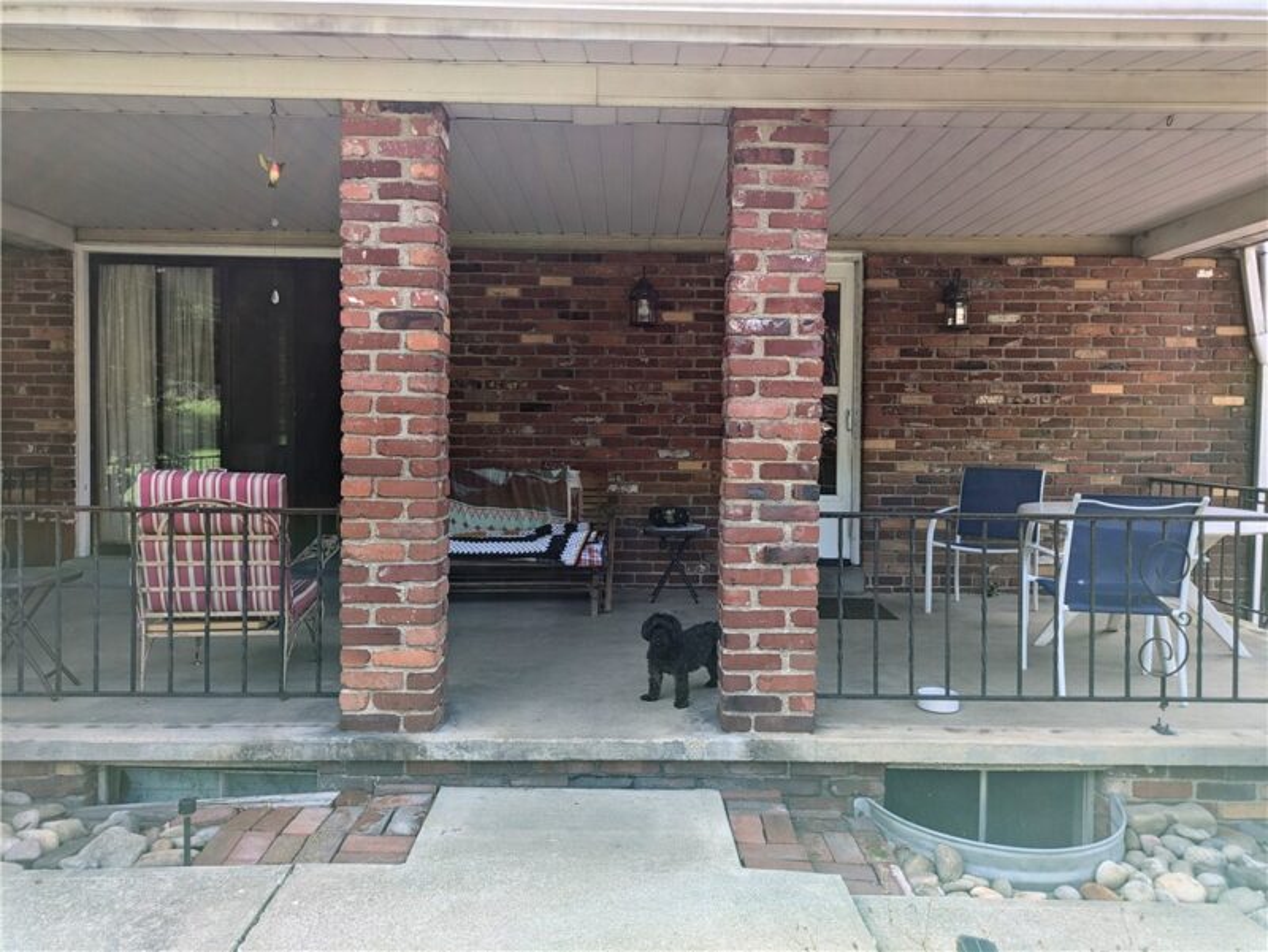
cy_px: 476
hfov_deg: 69.4
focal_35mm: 25
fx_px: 916
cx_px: 634
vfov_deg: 54.9
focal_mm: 5.43
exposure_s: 1/220
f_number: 1.89
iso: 32
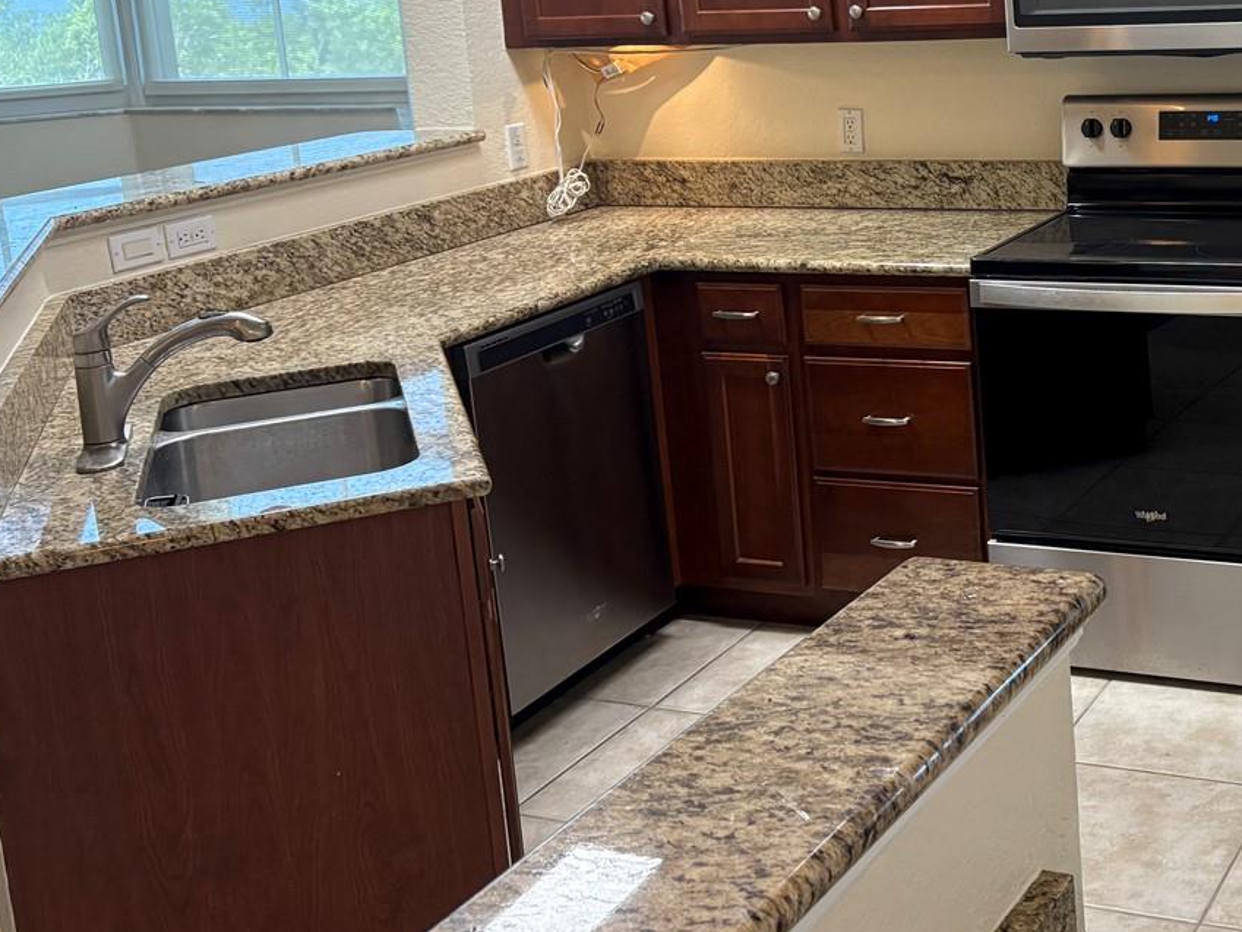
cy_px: 190
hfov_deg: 36.6
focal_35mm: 49
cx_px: 1104
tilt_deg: -8.3
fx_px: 1758
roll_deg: +3.5
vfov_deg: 29.0
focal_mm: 5.96
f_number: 1.6
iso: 250
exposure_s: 1/120
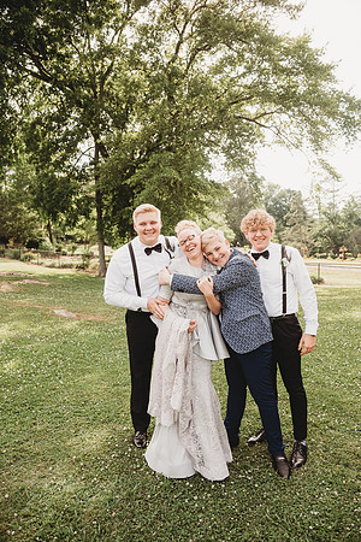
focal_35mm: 24
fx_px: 361
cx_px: 180
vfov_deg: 73.7
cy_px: 271
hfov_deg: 53.1
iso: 200
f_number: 4
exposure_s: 1/500
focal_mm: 24
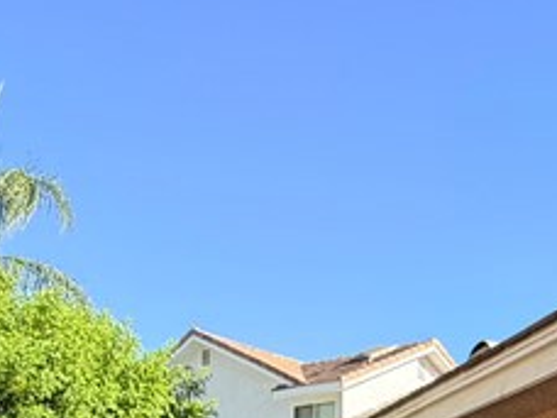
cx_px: 376
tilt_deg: -1.9
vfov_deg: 19.8
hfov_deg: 30.5
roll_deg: -1.2
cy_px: 645
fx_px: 1014
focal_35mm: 63
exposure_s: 1/502
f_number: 2.2
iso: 50
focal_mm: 2.22
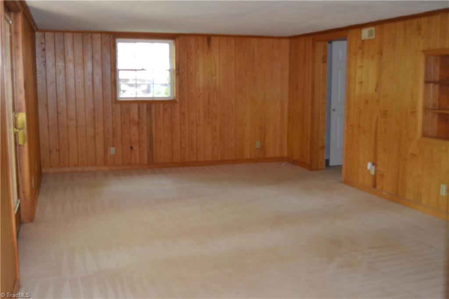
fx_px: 486
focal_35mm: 39
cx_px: 224
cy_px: 150
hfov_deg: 49.6
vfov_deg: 34.2
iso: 1800
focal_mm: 26
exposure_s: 1/60
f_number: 4
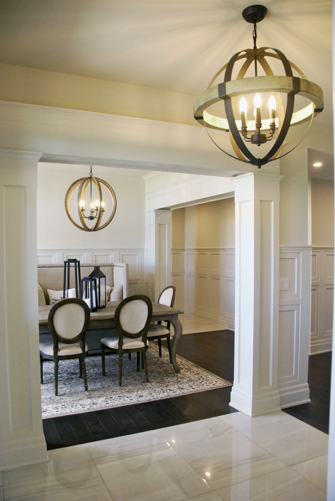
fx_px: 376
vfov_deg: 67.3
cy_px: 250
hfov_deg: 48.0
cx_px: 168
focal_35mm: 27
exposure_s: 1/100
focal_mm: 18
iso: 800
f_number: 5
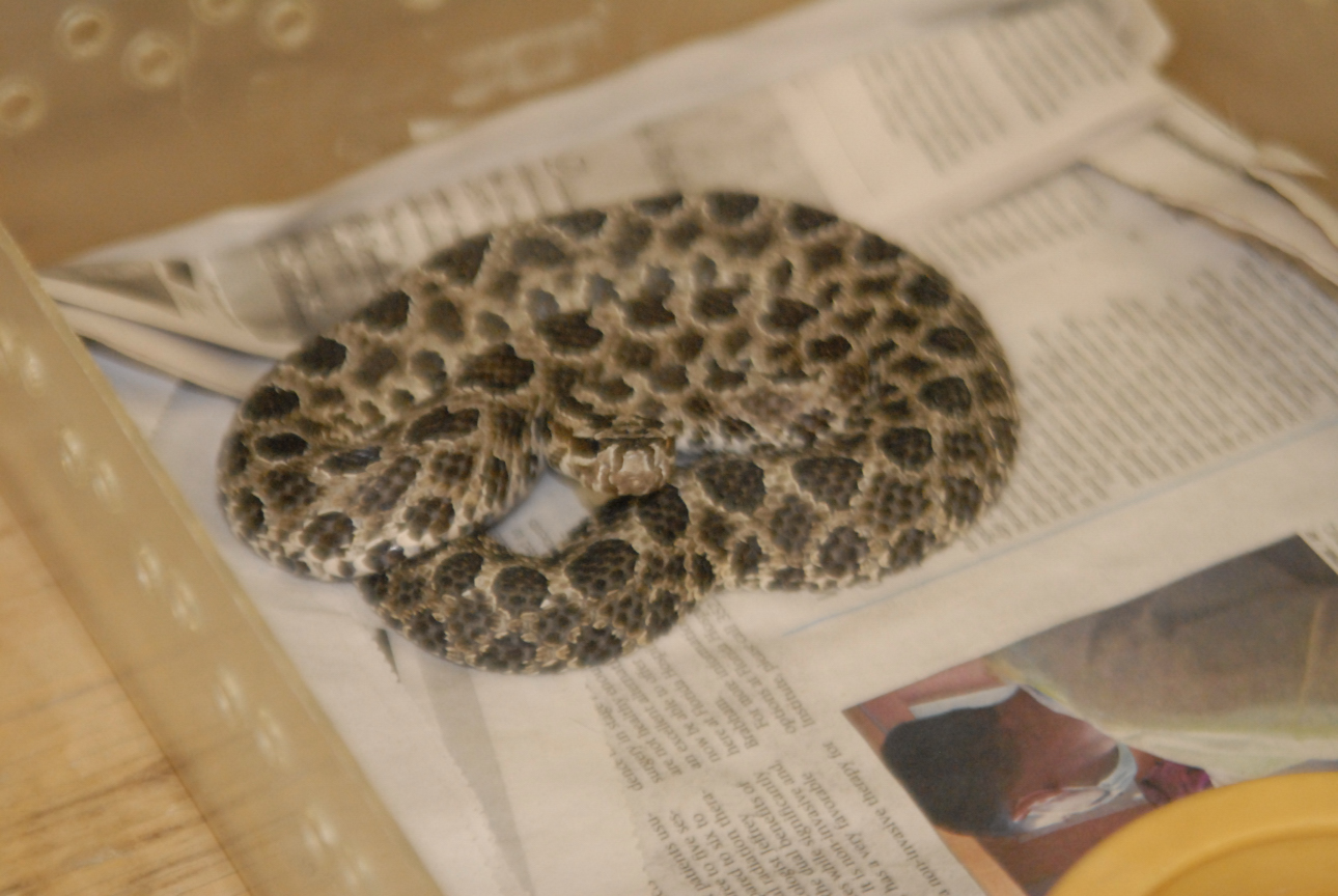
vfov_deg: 12.2
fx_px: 4187
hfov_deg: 18.2
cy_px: 448
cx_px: 669
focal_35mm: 112
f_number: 2.8
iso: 1100
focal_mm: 75
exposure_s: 1/50
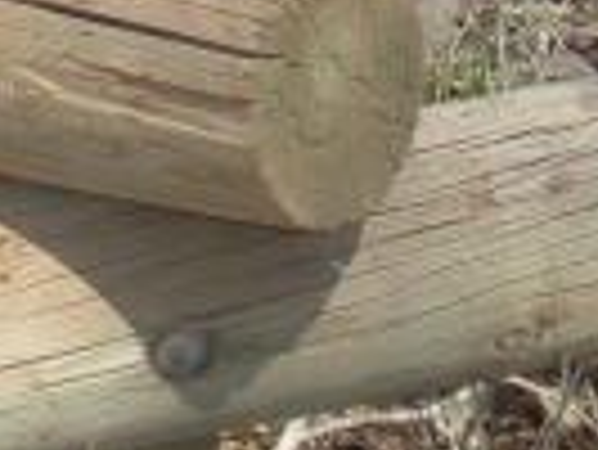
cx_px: 279
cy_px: -873
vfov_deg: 6.3
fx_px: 3752
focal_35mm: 217
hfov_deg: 9.1
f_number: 3.5
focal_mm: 6.3
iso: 88
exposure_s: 1/583
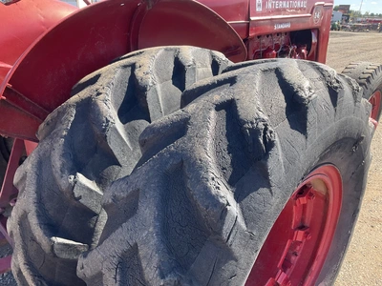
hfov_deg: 61.7
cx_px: 191
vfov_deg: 48.2
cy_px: 143
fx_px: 320
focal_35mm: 29
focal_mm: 3
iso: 25
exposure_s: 1/348
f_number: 1.8
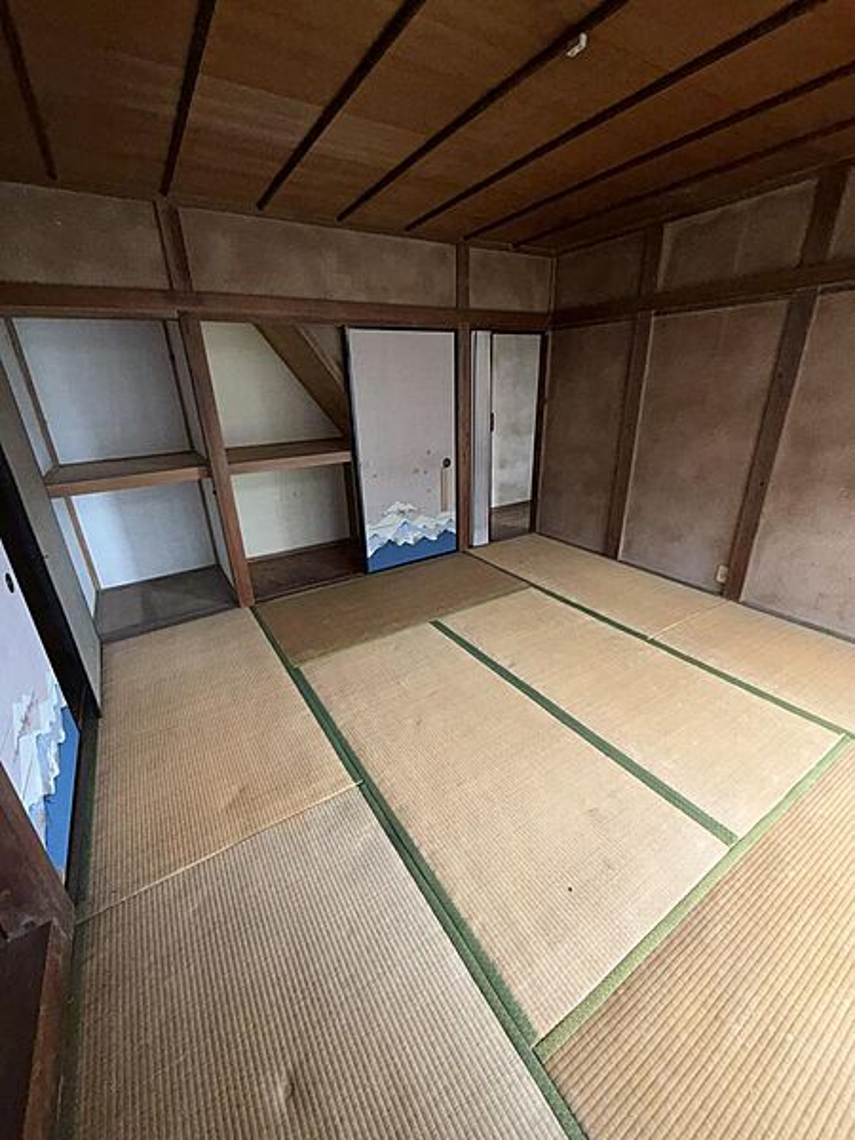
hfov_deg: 85.7
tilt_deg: -20.3
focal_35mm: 14
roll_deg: +1.7
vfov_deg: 102.1
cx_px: 428
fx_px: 461
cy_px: 570
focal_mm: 2.22
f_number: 2.2
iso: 125
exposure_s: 1/89
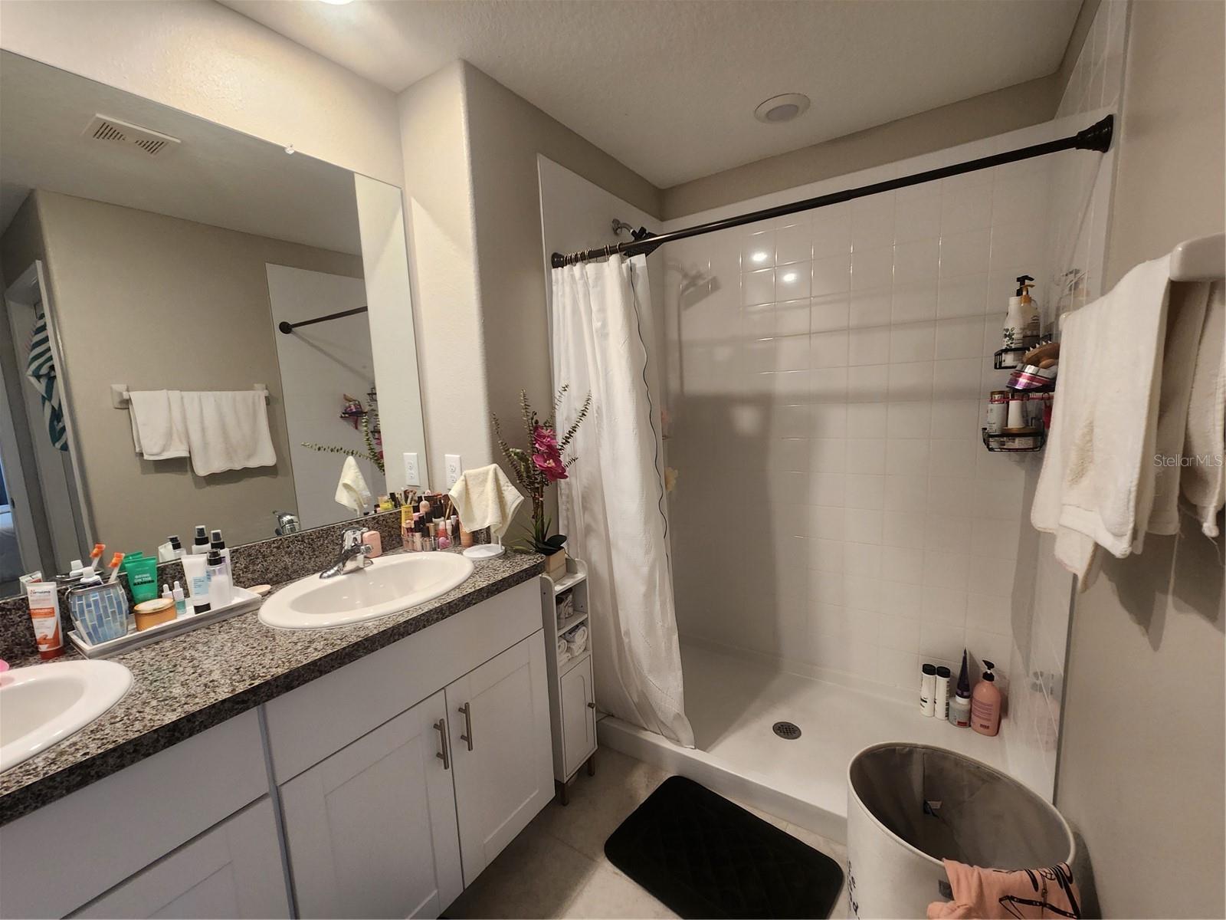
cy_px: 460
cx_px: 613
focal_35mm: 13
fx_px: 460
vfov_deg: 89.9
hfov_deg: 106.2
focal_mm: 2.2
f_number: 2.2
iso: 200
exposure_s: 1/60
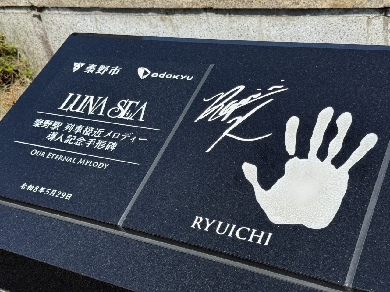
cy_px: 146
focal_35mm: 48
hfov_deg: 39.7
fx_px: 541
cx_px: 195
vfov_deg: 30.3
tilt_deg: -33.9
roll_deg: +11.8
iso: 80
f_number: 1.78
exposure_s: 1/6024
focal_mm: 6.76
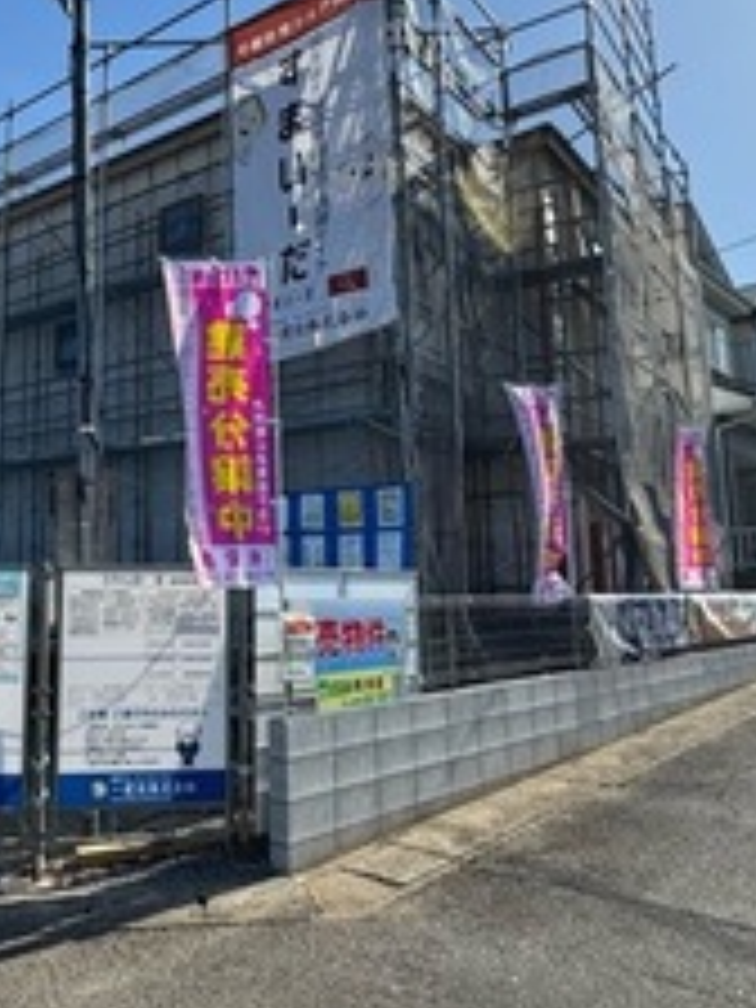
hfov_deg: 44.2
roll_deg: +0.0
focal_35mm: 30
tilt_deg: +9.4
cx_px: 135
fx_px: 874
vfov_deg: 59.7
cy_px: 436
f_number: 2.2
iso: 50
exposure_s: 1/1277
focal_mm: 2.22
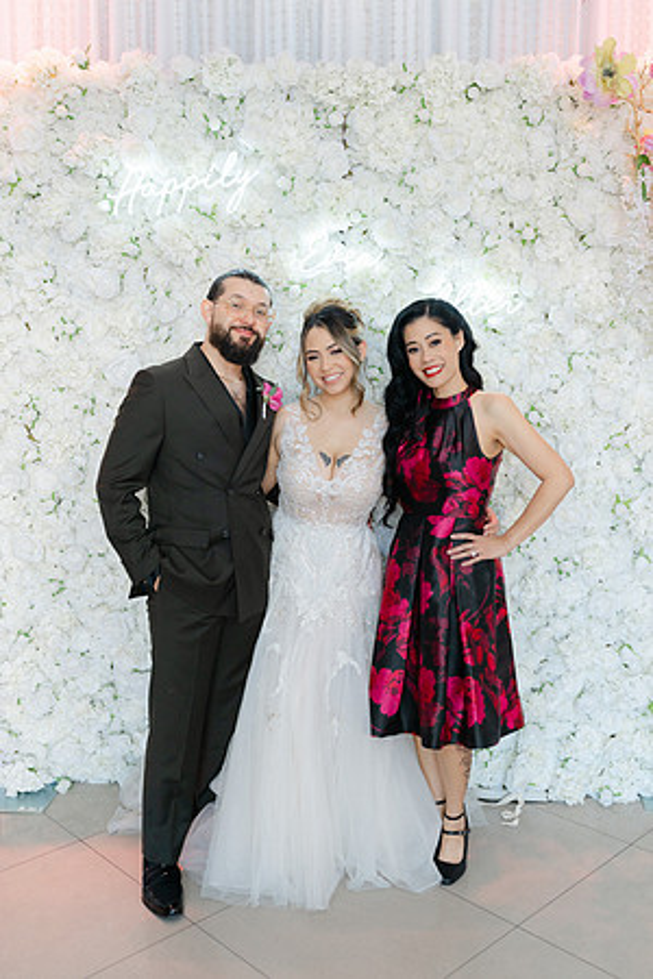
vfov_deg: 54.4
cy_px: 490
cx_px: 326
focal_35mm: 35
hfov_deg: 37.9
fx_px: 952
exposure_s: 1/160
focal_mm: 35
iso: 400
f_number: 4
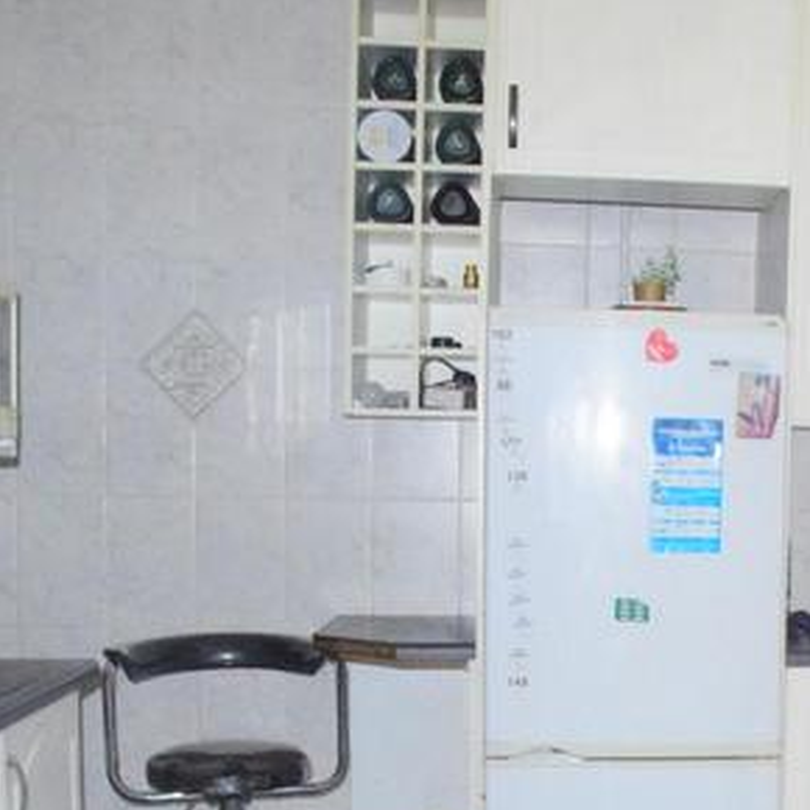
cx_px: 888
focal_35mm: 102
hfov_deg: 16.5
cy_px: 605
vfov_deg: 16.9
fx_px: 2705
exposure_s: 1/60
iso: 12800
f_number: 10
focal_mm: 29
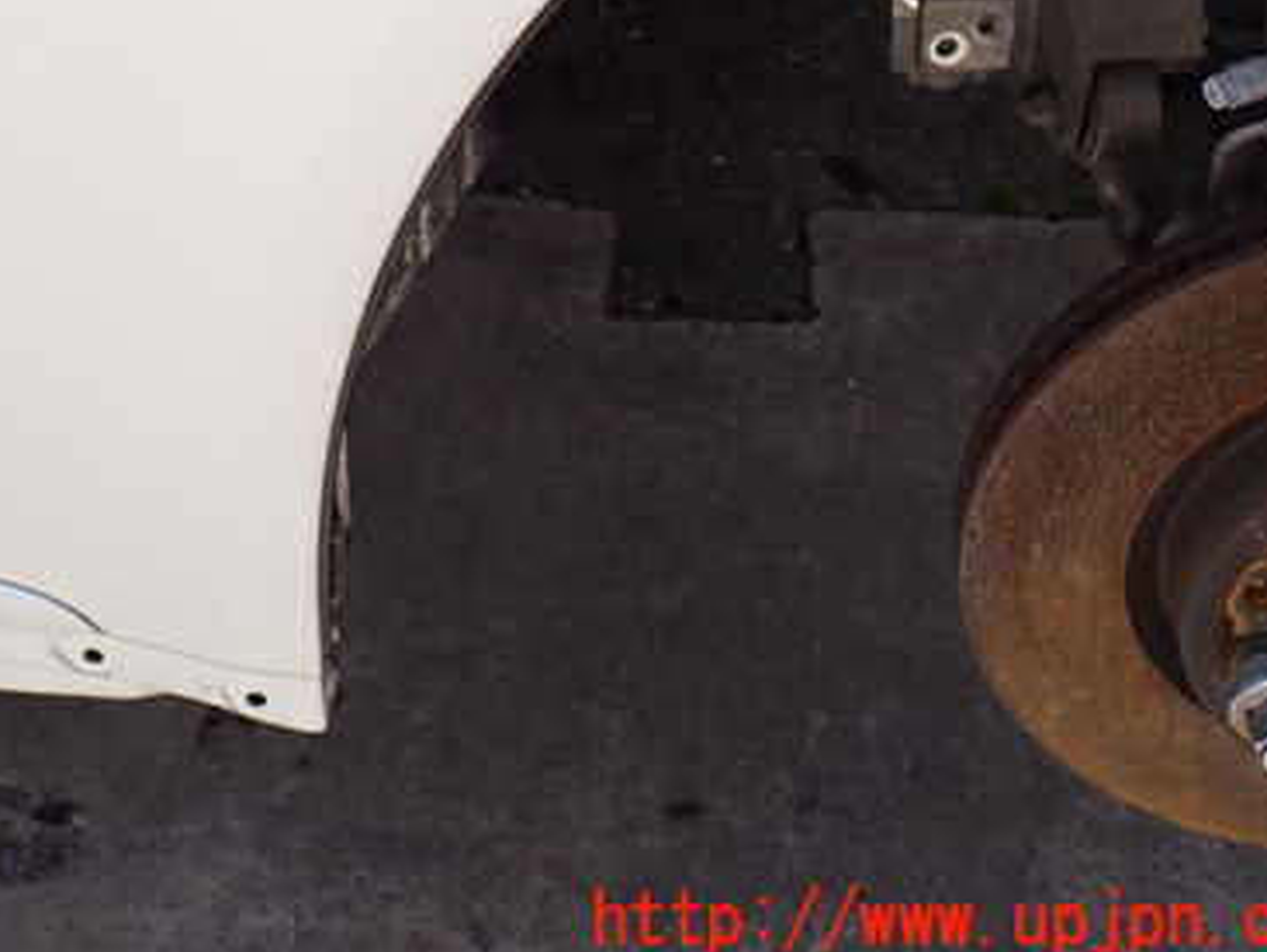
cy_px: 187
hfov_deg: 32.1
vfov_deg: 24.4
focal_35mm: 59
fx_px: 2161
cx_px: 336
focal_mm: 6.37
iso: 100
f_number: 3.5
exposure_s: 1/400
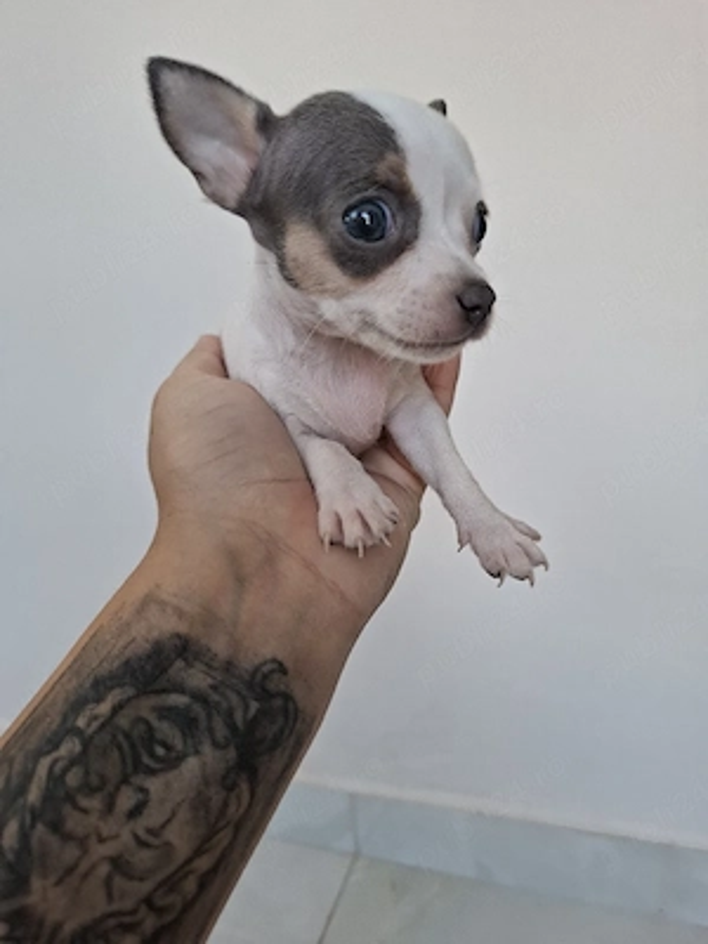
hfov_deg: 58.9
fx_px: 627
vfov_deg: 73.9
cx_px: 354
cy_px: 472
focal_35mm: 23
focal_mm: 5.54
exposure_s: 1/120
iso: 80
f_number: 1.8
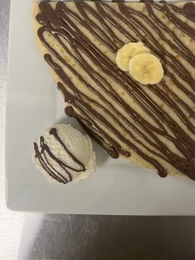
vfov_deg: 48.1
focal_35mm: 38
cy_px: 85
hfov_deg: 37.0
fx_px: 286
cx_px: 141
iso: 80
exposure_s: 1/60
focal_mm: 5.7
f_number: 1.5
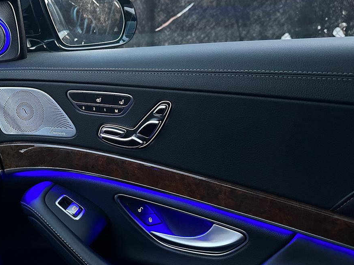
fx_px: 358
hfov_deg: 51.2
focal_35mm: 35
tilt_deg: -14.9
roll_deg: +1.2
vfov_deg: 40.6
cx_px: 105
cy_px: 112
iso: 1250
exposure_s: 1/30
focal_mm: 6.86
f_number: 1.78
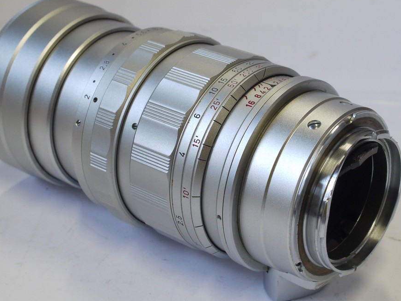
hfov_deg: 23.5
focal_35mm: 83
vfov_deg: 17.8
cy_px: 150
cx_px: 210
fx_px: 962
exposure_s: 1/30
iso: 400
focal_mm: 30
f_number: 8
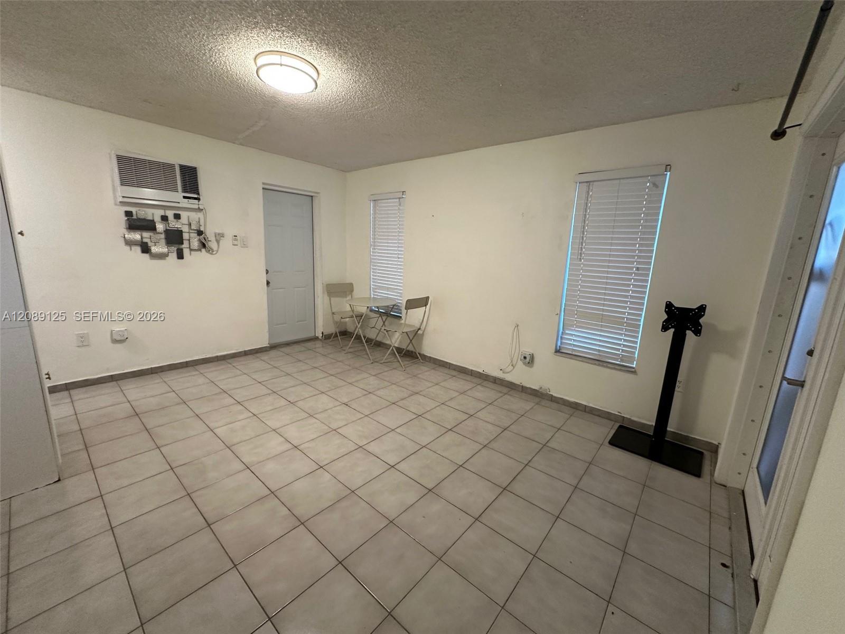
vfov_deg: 85.7
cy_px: 317
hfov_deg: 102.1
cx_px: 422
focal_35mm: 14
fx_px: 342
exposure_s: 1/60
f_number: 2.2
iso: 200
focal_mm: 2.22
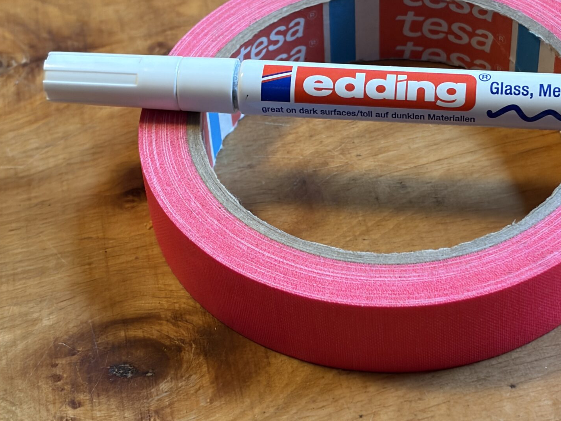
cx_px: 346
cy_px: 166
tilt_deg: -44.8
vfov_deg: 15.9
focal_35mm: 93
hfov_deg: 21.0
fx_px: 1508
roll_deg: +2.9
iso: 125
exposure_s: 1/33
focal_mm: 5.96
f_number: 1.6
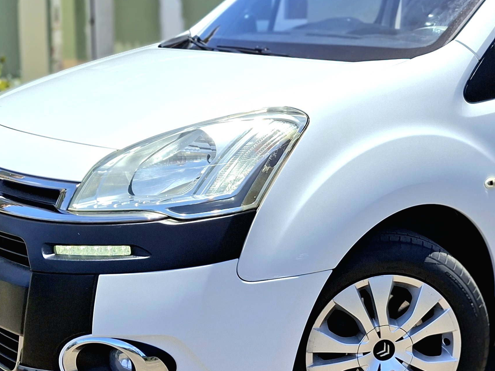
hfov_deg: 34.7
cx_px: 374
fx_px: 772
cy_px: 207
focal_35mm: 54
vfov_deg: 27.0
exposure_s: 1/5000
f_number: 1.8
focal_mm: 5.54
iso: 50
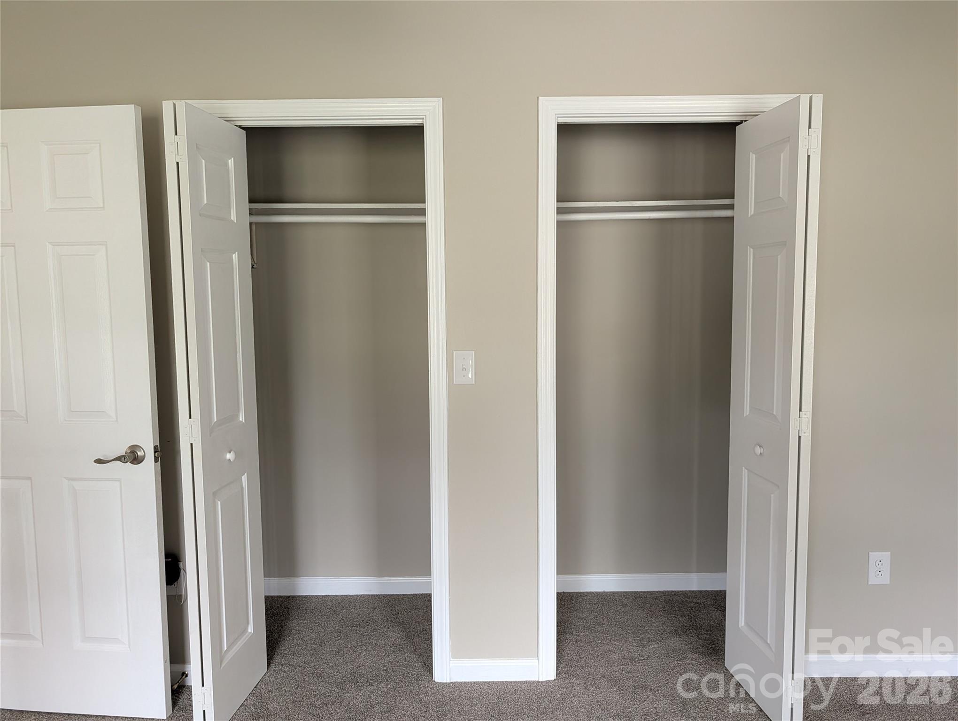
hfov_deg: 71.5
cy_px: 360
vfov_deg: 56.9
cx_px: 479
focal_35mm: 24
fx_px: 665
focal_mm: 6.9
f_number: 1.68
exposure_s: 1/135
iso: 237
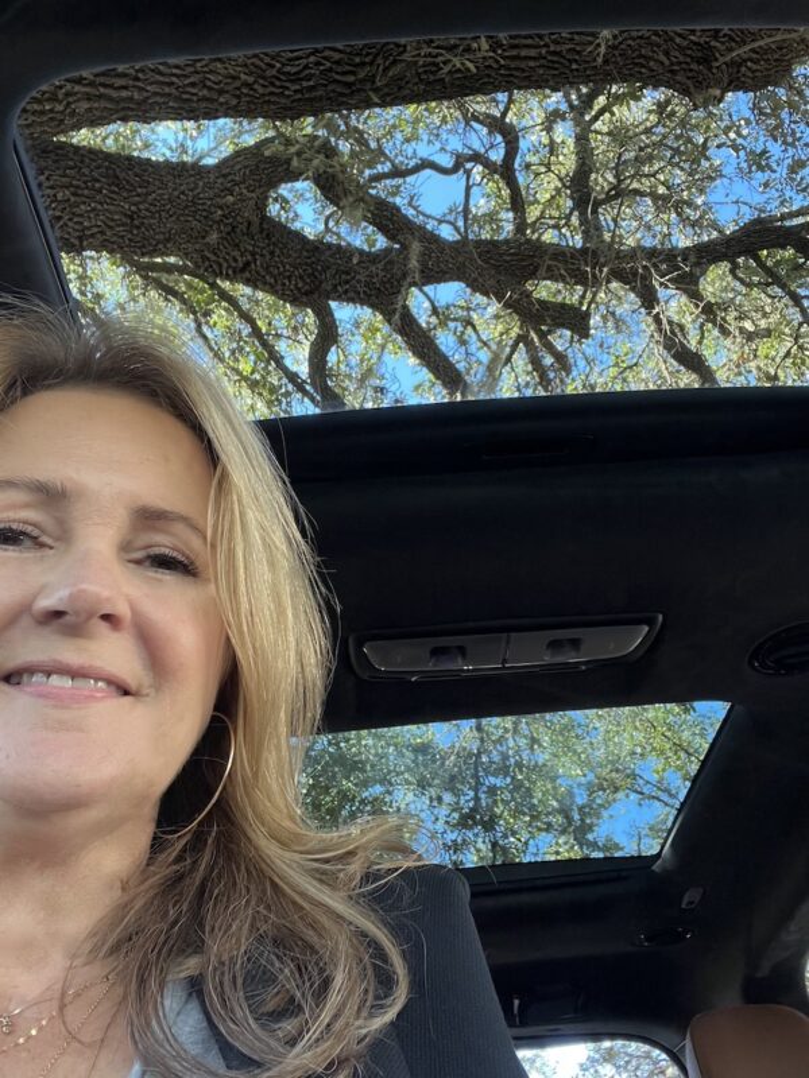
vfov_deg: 60.0
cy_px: 539
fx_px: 935
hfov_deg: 46.8
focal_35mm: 30
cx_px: 404
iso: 160
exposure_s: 1/60
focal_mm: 2.71
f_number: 2.2
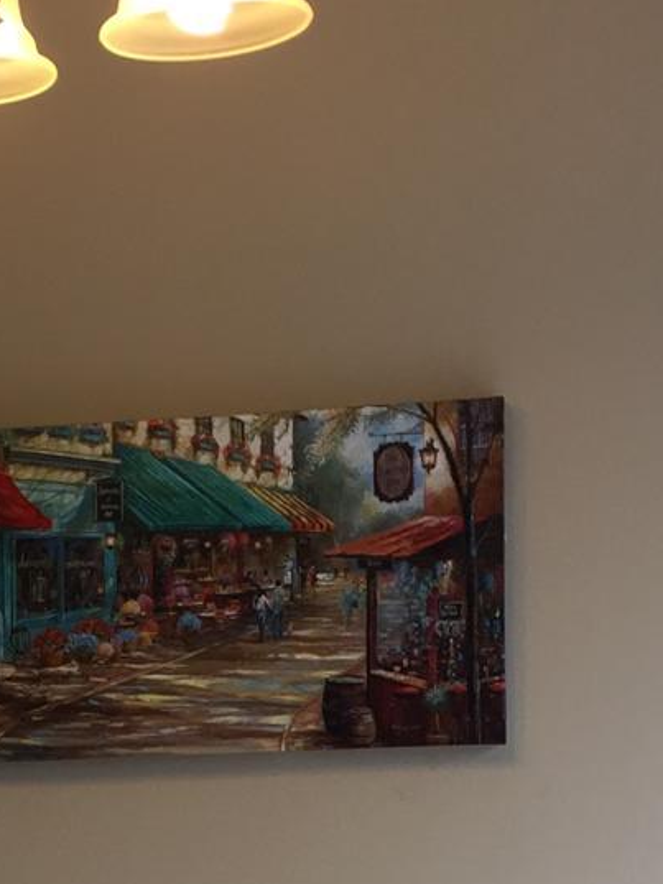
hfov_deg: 13.6
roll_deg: +1.6
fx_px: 2757
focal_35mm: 108
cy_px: 1185
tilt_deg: -10.3
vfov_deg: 17.0
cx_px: 41
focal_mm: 4.15
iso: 40
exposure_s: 1/120
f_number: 2.2
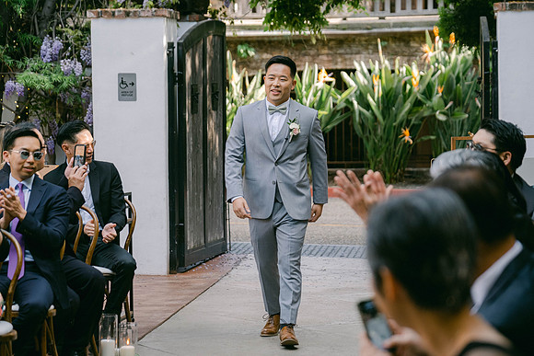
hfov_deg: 16.7
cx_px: 267
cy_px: 178
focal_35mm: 123
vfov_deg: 11.2
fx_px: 1822
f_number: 2.8
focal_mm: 80.4
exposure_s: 1/350
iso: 320
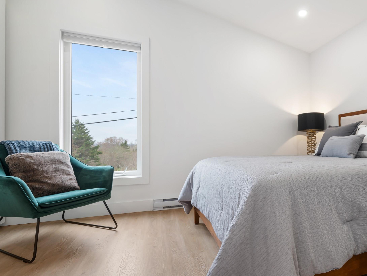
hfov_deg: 82.0
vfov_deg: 68.5
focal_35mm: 19
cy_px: 153
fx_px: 201
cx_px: 243
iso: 200
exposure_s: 1/5
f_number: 5.6
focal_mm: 14
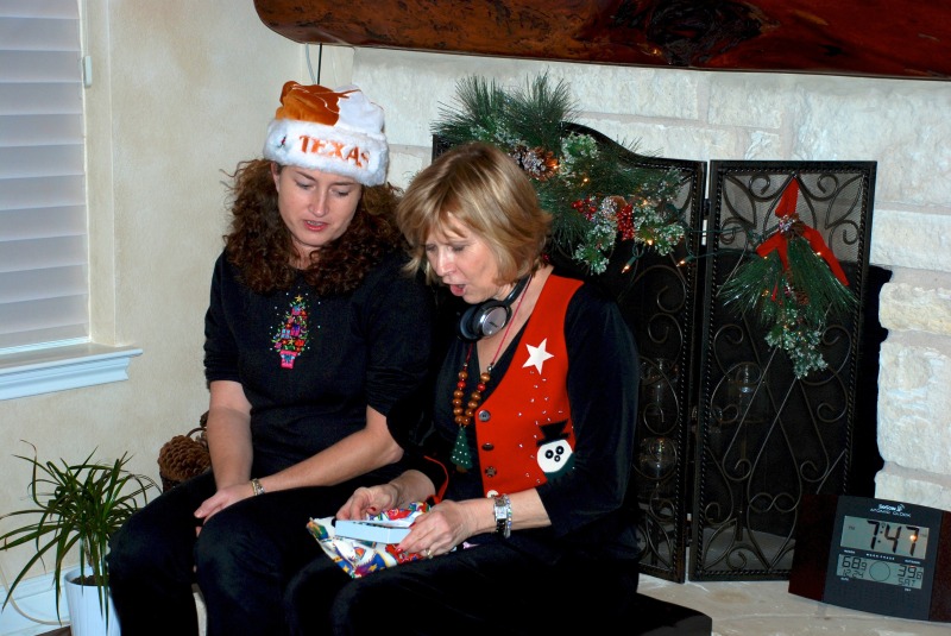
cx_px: 476
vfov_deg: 18.2
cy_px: 318
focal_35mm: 75
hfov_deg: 27.0
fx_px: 1983
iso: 200
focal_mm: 50
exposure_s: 1/60
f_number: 5
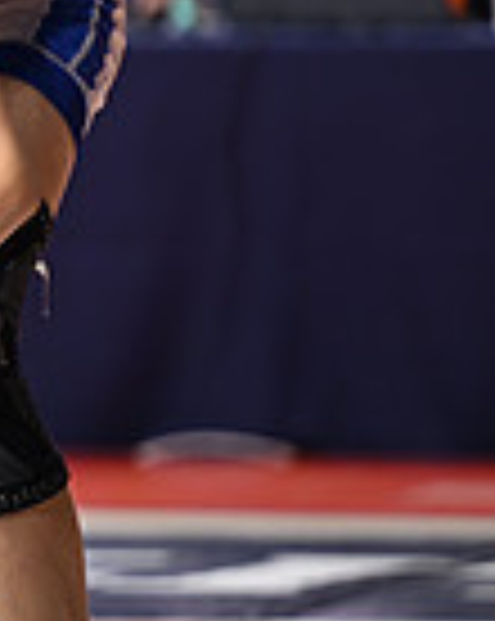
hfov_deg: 2.4
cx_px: -724
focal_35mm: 631
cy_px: 97
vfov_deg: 3.1
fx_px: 11581
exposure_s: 1/120
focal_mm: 160
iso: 250
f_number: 2.8
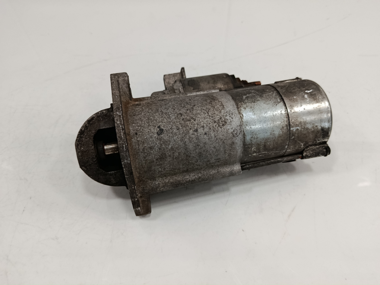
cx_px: 190
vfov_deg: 56.8
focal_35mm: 24
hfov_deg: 71.6
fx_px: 263
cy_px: 142
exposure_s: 1/100
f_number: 1.7
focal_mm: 5.24
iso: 890
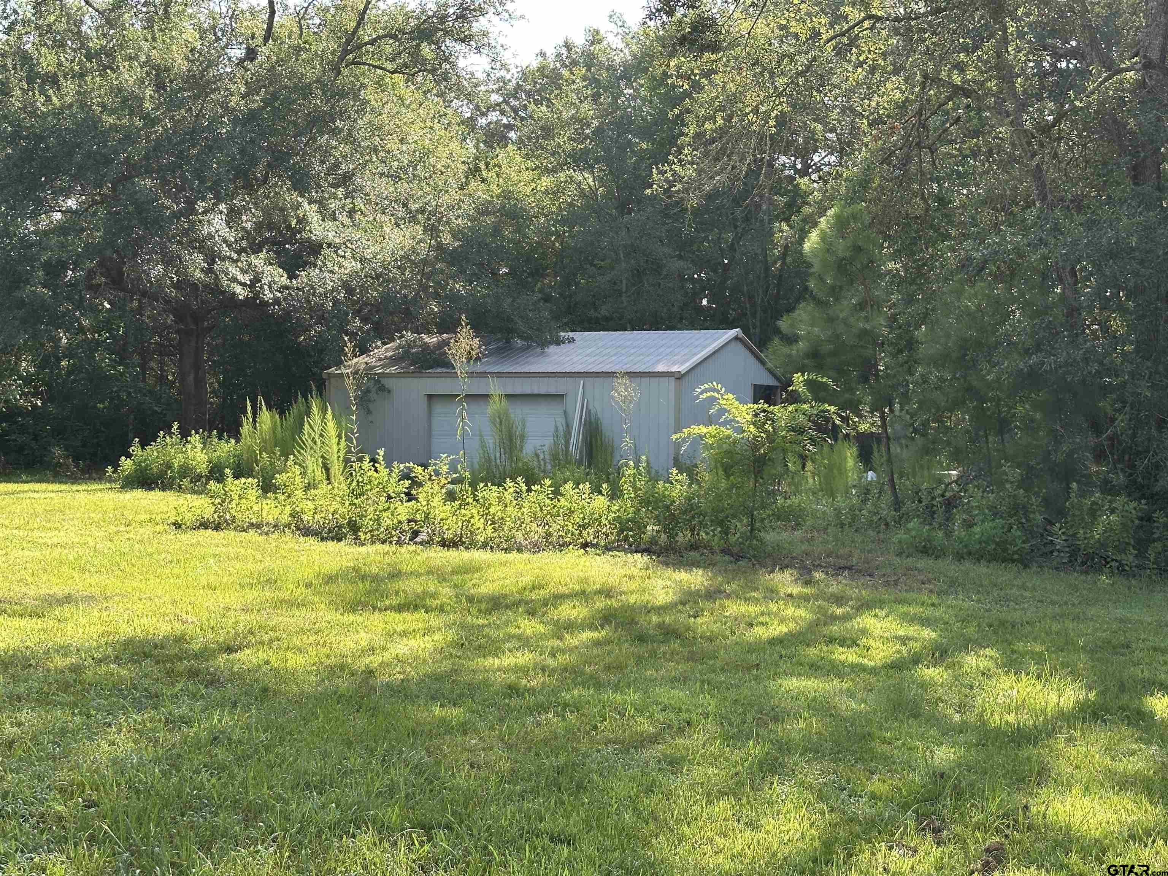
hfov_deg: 39.7
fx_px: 1620
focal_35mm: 48
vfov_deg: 30.3
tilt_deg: -0.8
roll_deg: -0.9
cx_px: 584
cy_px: 438
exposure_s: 1/580
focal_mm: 6.86
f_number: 1.78
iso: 64
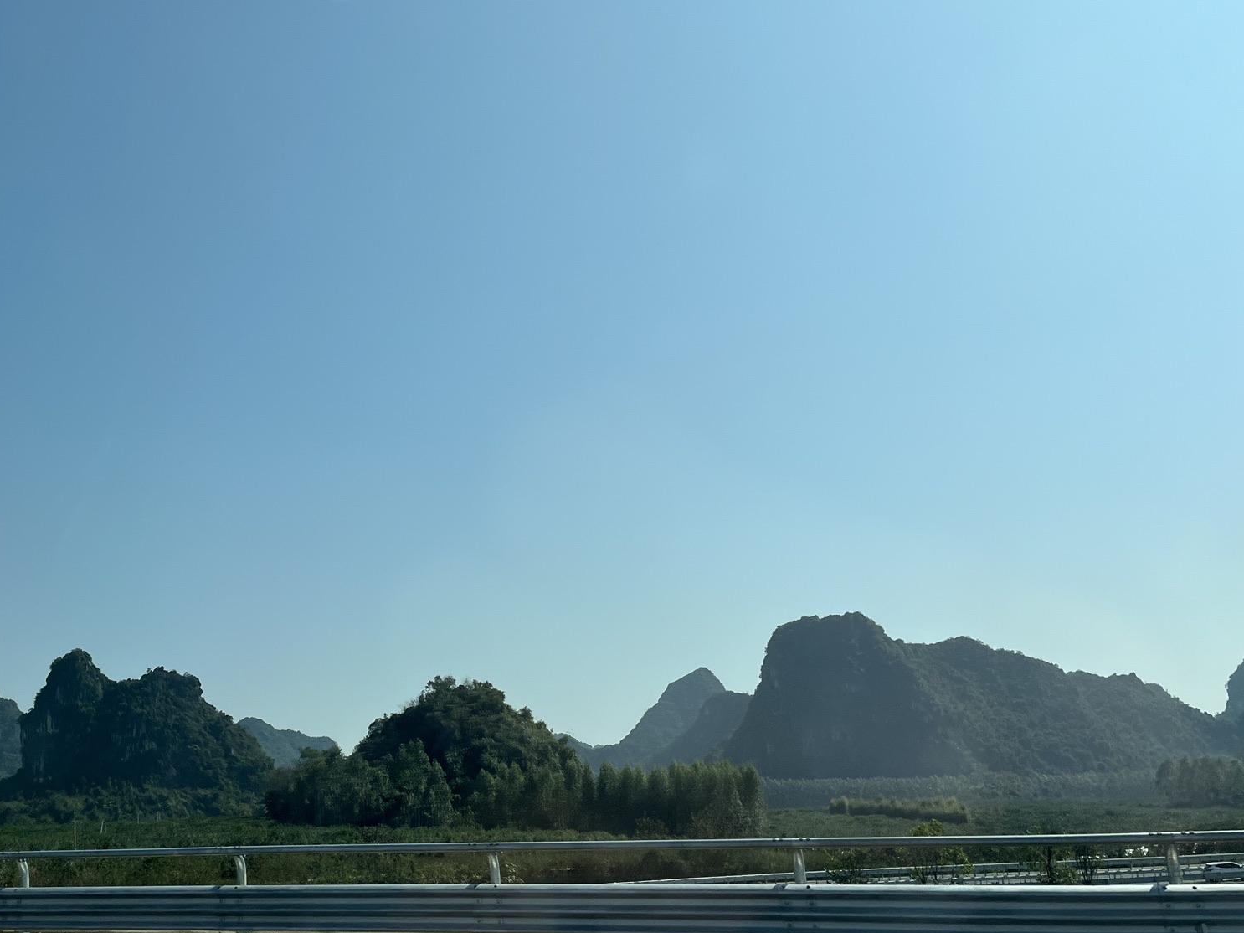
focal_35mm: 35
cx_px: 414
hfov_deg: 51.6
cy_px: 507
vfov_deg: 40.7
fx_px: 1258
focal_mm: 5.1
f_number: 1.6
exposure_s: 1/3623
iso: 50
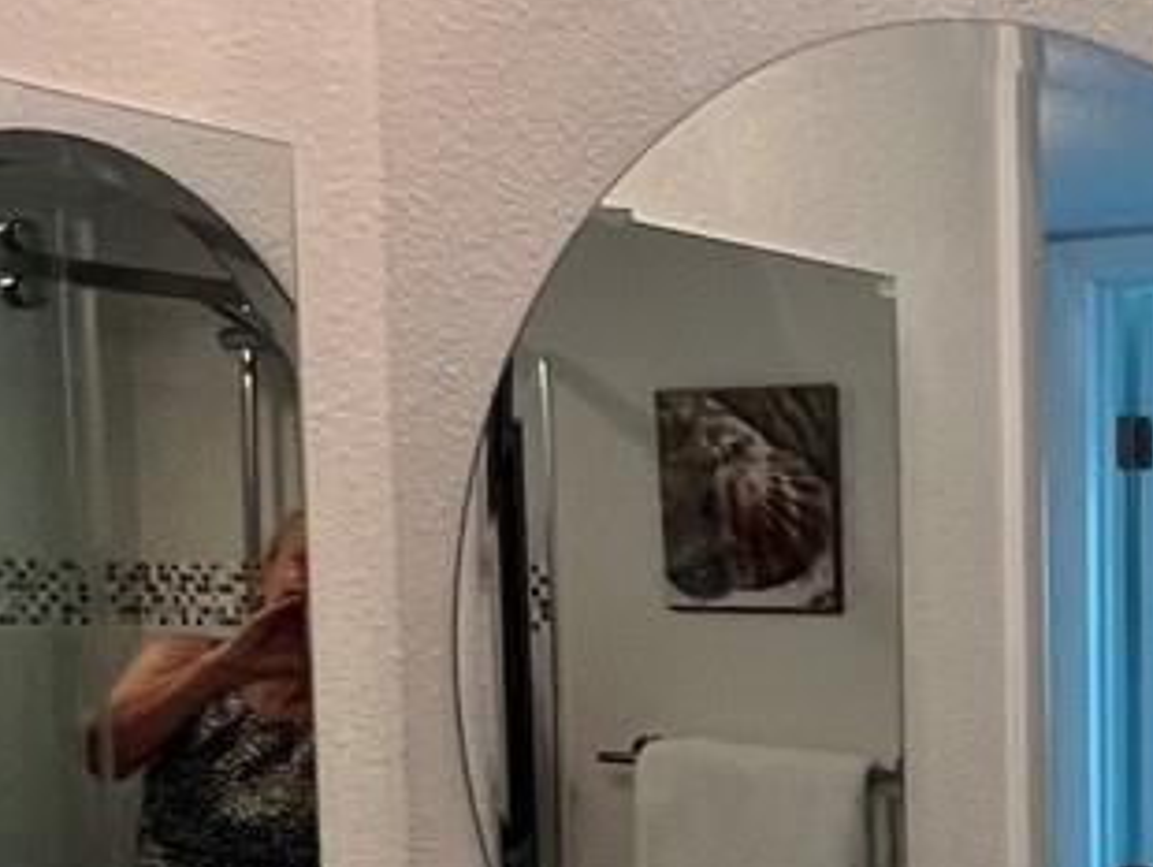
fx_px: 2233
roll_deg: -0.6
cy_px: 923
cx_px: 1451
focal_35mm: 67
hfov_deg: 25.4
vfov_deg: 21.0
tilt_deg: -6.9
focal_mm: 1.57
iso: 125
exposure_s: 1/120
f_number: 1.8
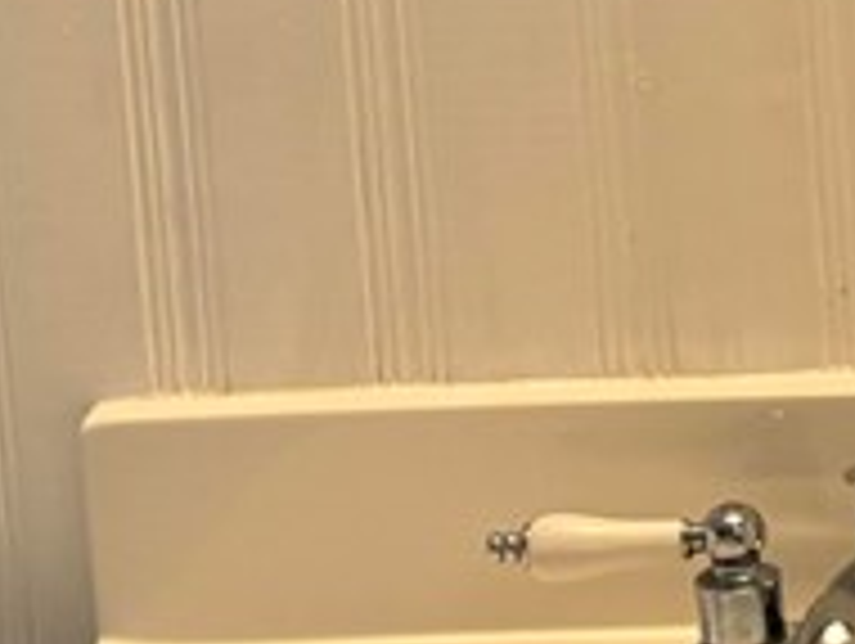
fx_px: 3462
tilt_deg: -6.8
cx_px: 783
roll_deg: +4.8
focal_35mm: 140
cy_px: -356
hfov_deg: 13.9
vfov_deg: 10.2
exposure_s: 1/60
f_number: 1.6
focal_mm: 5.96
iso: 200
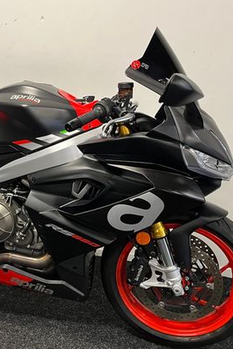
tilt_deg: -17.0
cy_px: 179
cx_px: 32
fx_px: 407
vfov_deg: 46.4
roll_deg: +0.1
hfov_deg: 30.8
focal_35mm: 42
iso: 125
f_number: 1.6
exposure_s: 1/50
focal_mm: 5.1
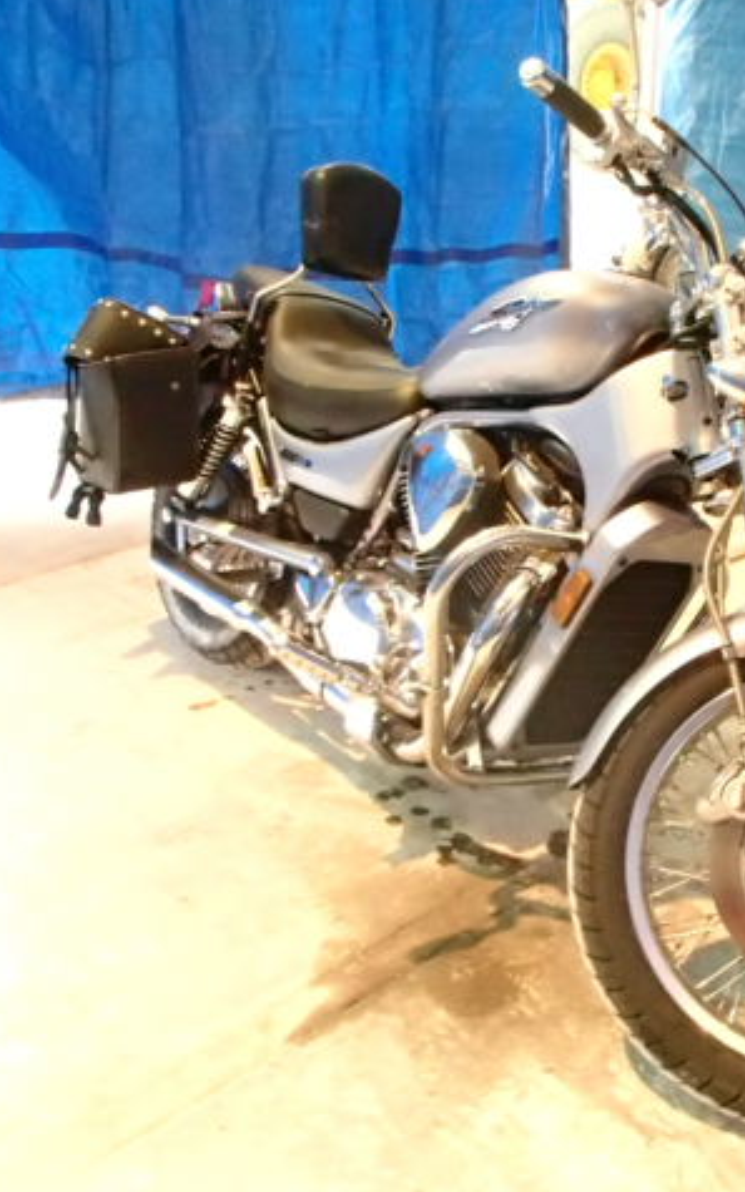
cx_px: 610
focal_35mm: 40
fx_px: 1299
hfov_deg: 31.1
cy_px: 592
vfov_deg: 49.3
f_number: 3.9
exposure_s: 1/30
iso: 2500
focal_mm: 5
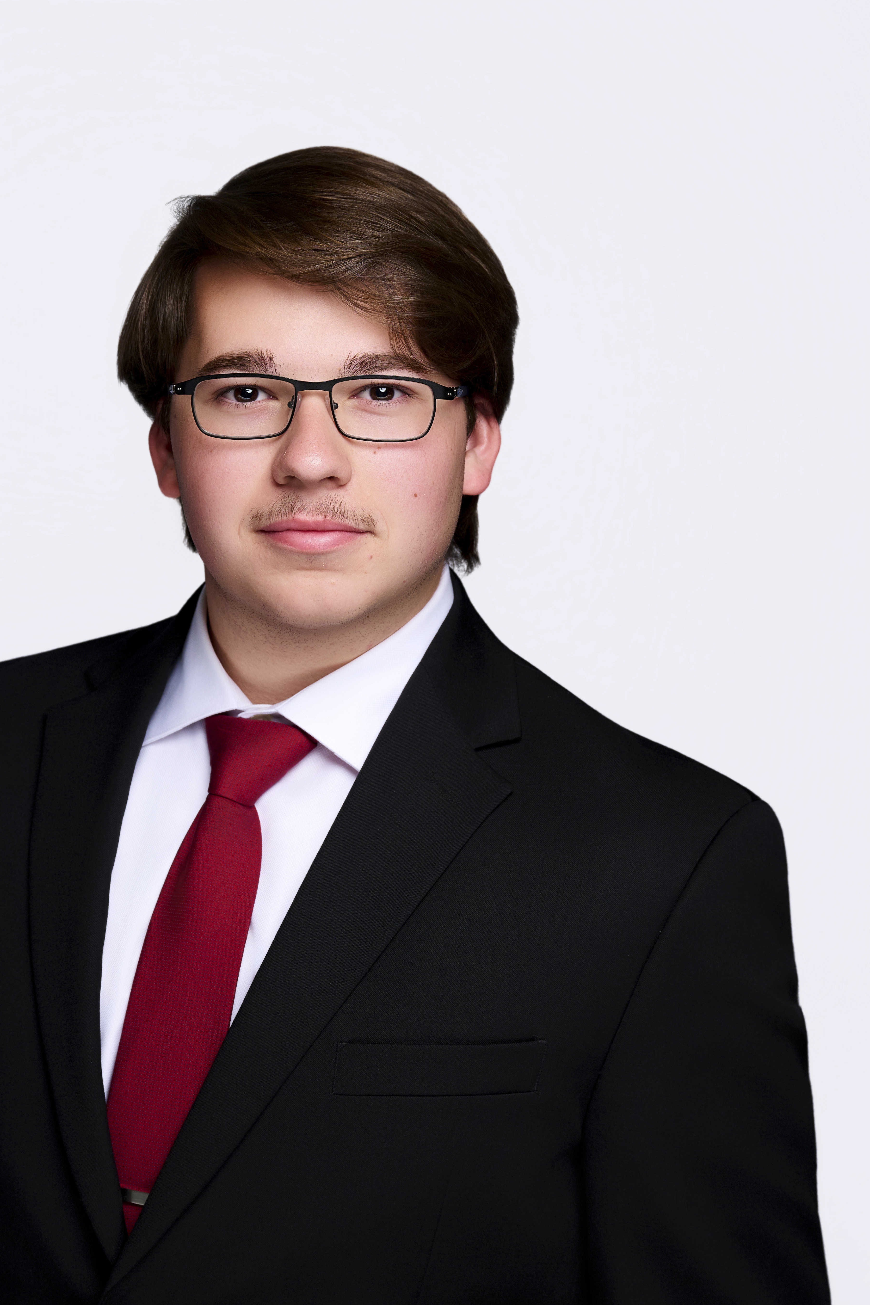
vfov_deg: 26.7
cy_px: 654
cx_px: 183
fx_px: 2755
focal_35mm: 76
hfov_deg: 17.8
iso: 200
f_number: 6.3
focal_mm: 50
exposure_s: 1/200
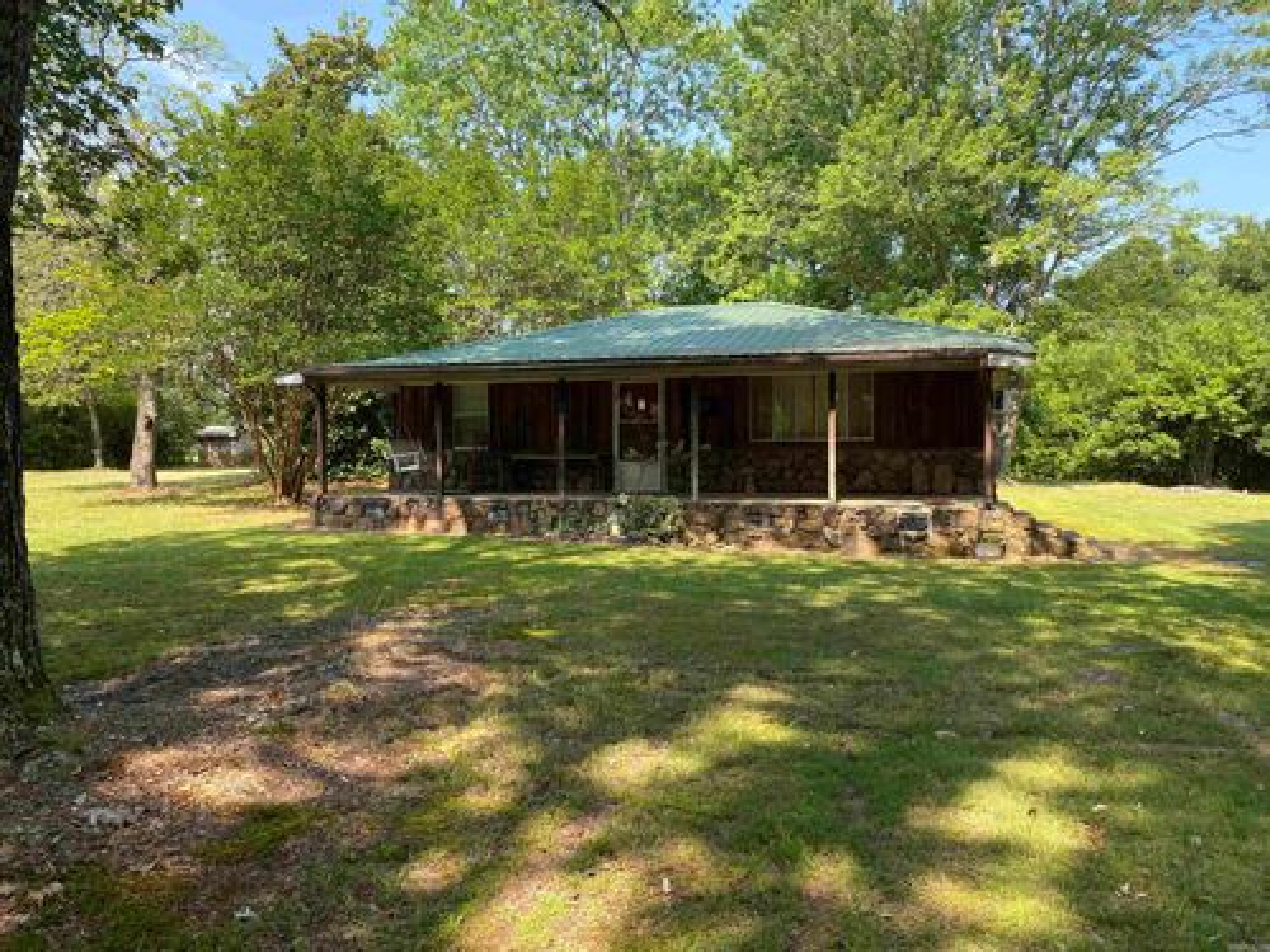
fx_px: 954
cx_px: 635
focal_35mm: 26
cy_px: 476
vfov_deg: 53.1
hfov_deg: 67.3
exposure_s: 1/479
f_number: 1.8
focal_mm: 4.25
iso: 32
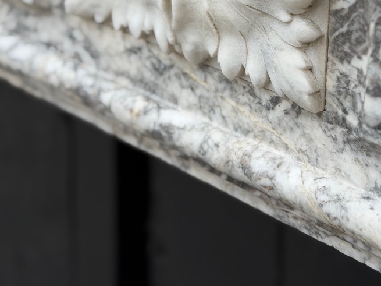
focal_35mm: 88
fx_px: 968
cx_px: 198
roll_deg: -1.4
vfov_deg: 16.2
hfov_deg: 22.3
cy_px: -47
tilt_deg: -17.9
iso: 64
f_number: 1.78
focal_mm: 6.76
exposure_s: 1/939
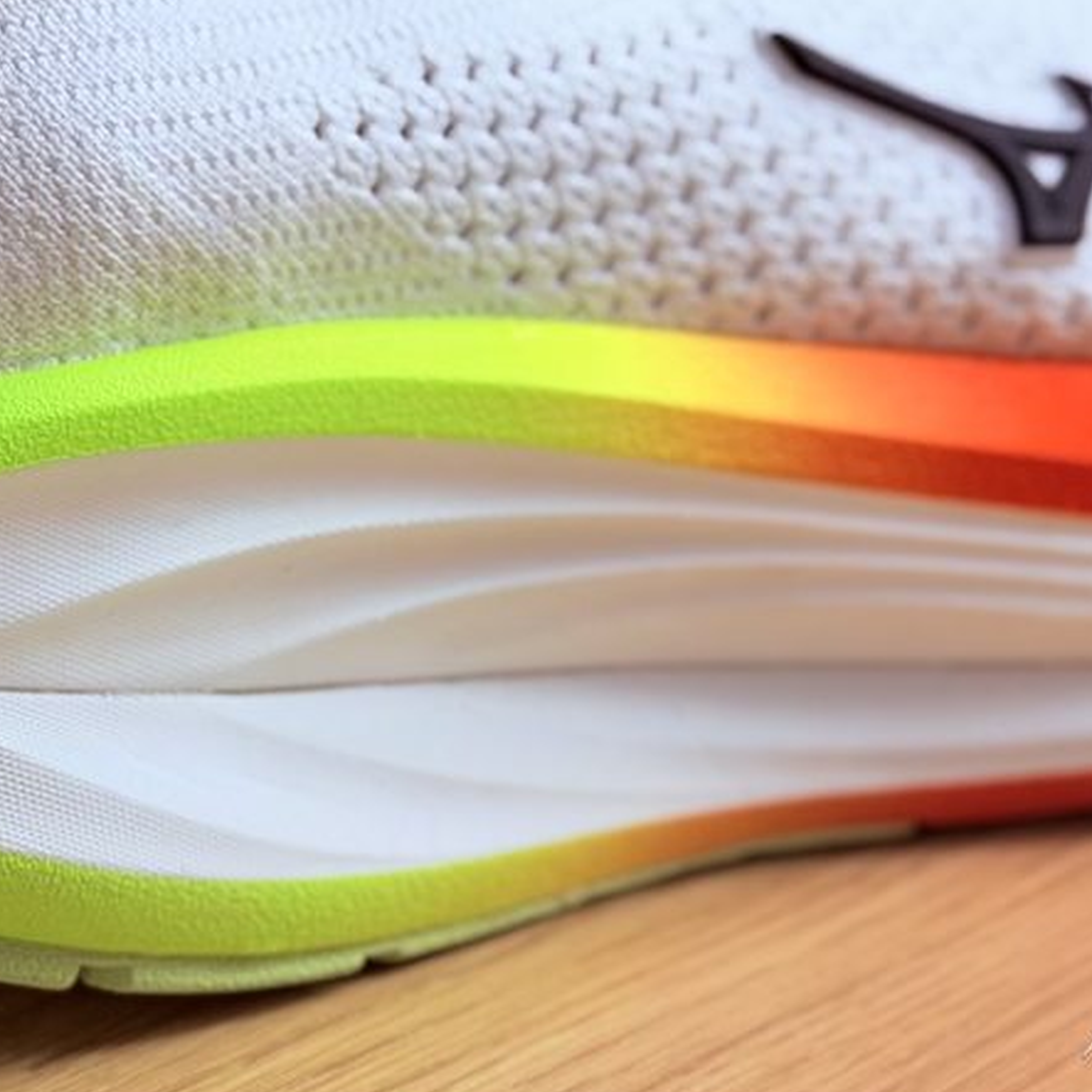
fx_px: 4104
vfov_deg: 15.0
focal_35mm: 115
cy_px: 187
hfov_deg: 15.0
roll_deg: -1.3
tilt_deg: -13.9
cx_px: 99
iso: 80
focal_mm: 6.76
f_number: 1.78
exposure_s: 1/100
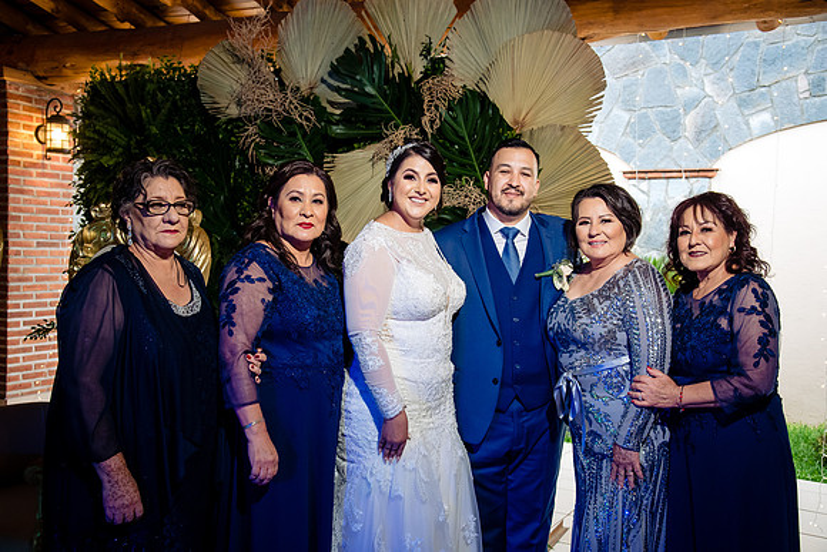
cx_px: 414
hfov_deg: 50.7
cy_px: 276
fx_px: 873
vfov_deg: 35.1
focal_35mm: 38
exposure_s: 1/100
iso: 2000
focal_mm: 38
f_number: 7.1
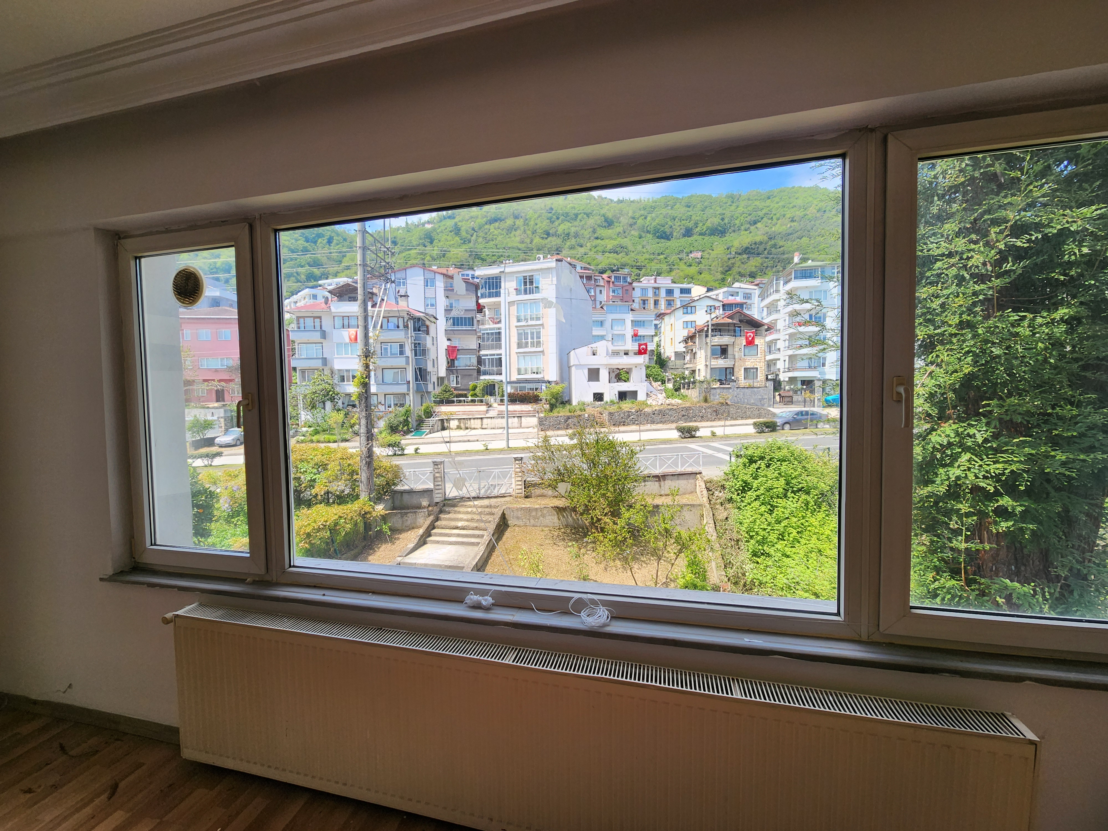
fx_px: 416
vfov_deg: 89.9
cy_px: 416
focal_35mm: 13
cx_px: 554
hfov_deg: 106.2
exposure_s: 1/370
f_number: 2.2
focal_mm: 2.2
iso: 50
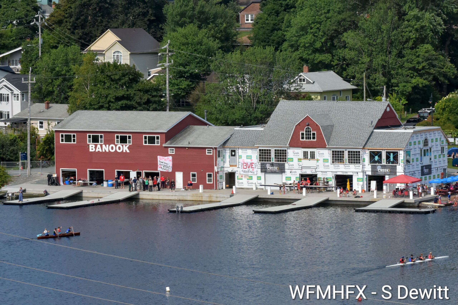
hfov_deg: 11.0
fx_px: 2385
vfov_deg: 7.3
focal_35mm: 188
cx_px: 229
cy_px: 152
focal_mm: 125
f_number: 8
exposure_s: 1/3333
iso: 1000
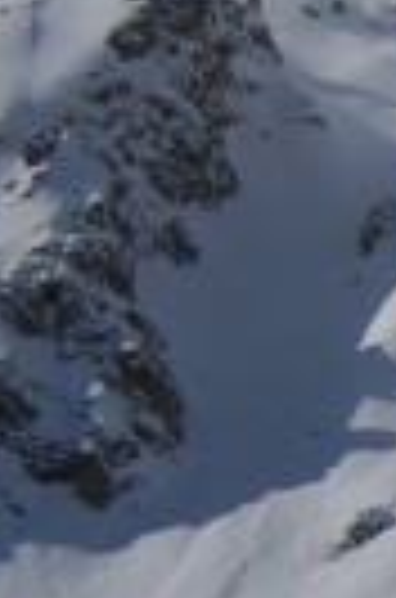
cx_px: 1616
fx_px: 7364
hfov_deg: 3.0
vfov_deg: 4.7
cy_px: 216
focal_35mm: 444
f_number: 7.3
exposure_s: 1/1043
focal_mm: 11.02
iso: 64
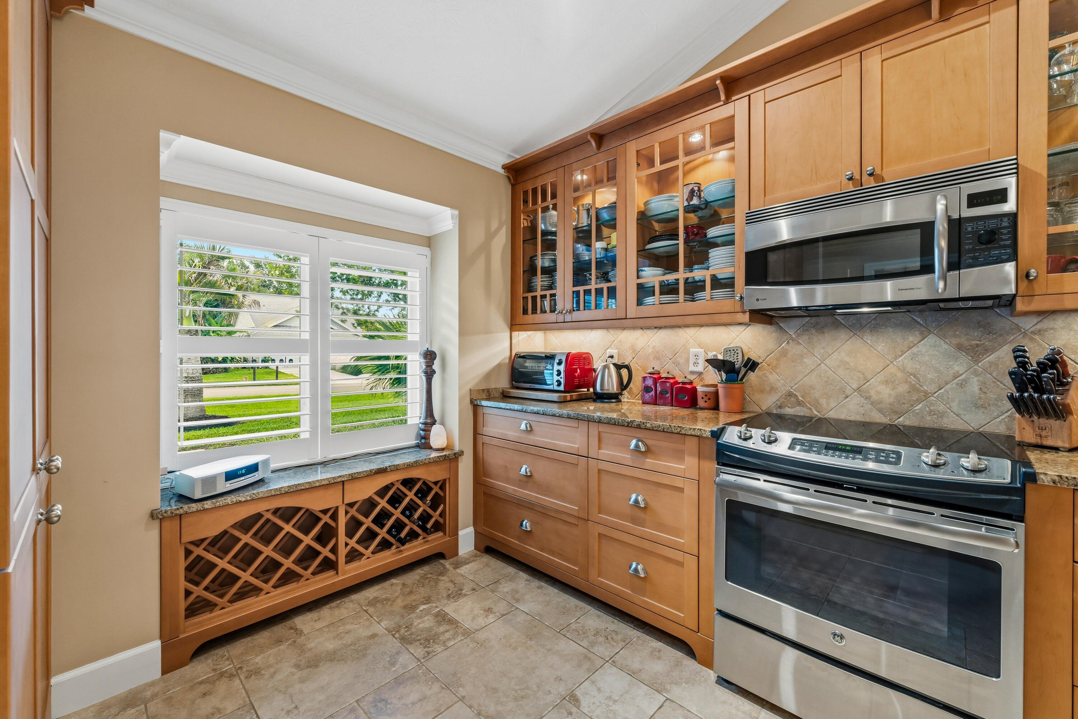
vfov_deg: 81.2
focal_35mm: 14
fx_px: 419
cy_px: 360
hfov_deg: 104.3
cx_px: 539
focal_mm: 14
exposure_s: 1/2
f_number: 9
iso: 250
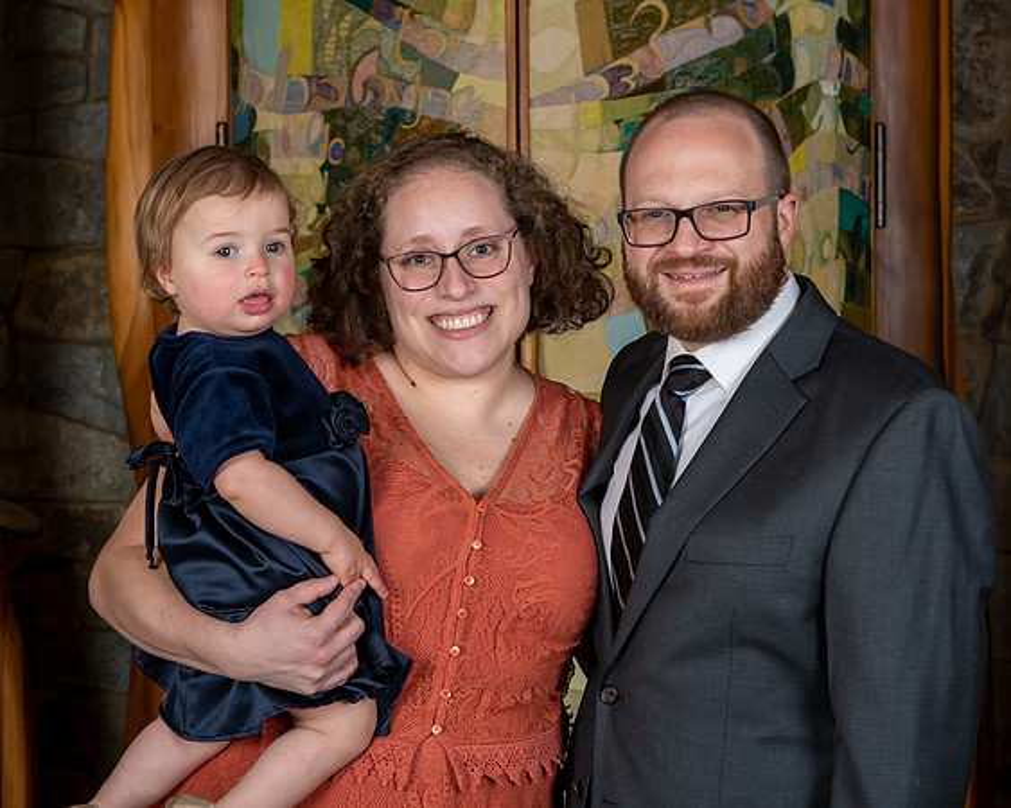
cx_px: 575
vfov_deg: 18.0
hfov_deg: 22.4
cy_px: 386
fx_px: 2551
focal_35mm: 85
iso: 320
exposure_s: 1/250
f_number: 6.3
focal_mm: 45
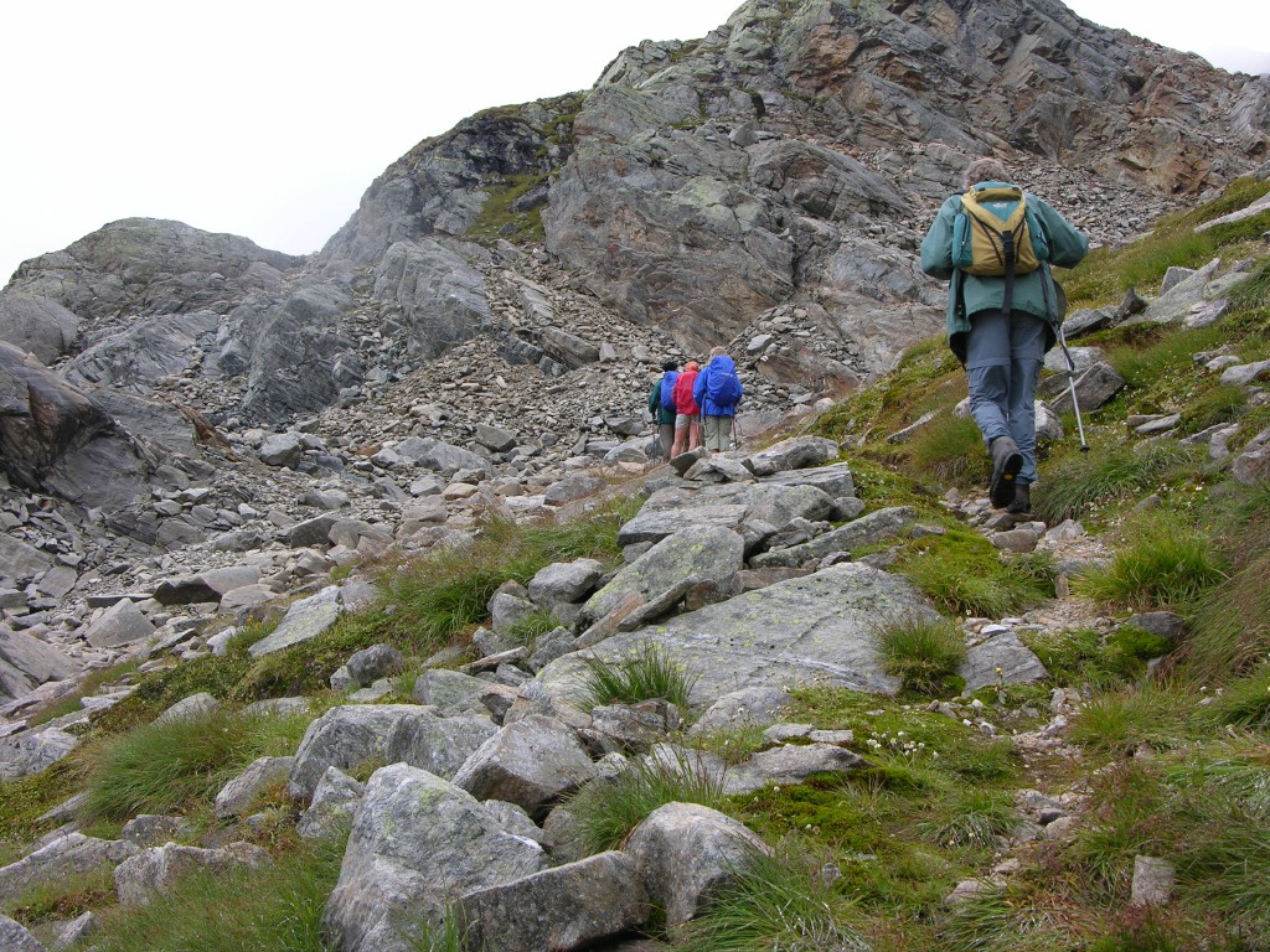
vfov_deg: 29.1
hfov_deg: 38.2
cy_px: 476
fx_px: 1834
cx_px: 635
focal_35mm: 50
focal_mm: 12.7
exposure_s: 1/145
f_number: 4.8
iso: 50
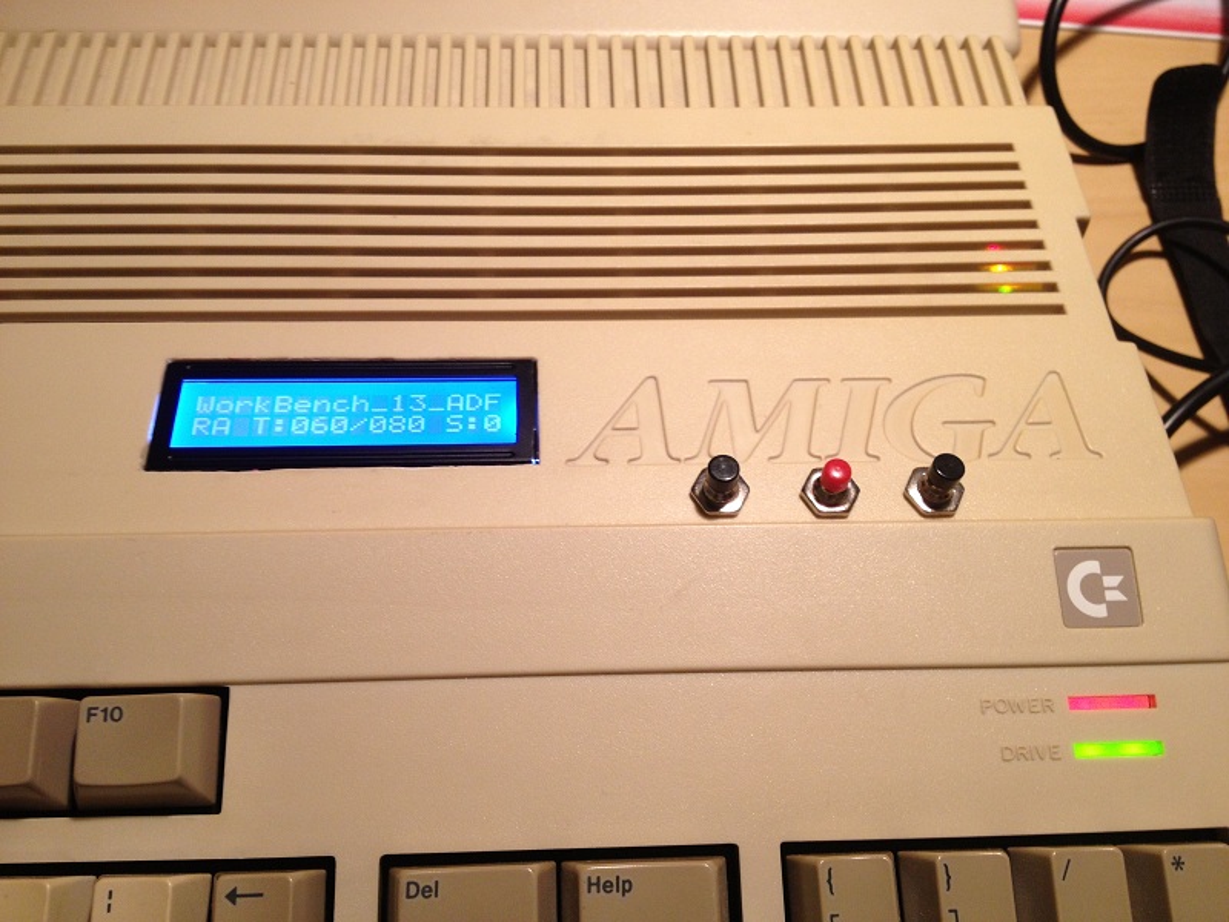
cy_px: 461
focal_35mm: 35
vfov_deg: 40.7
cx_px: 614
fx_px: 1243
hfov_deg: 52.6
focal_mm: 4.28
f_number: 2.4
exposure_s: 1/20
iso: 80
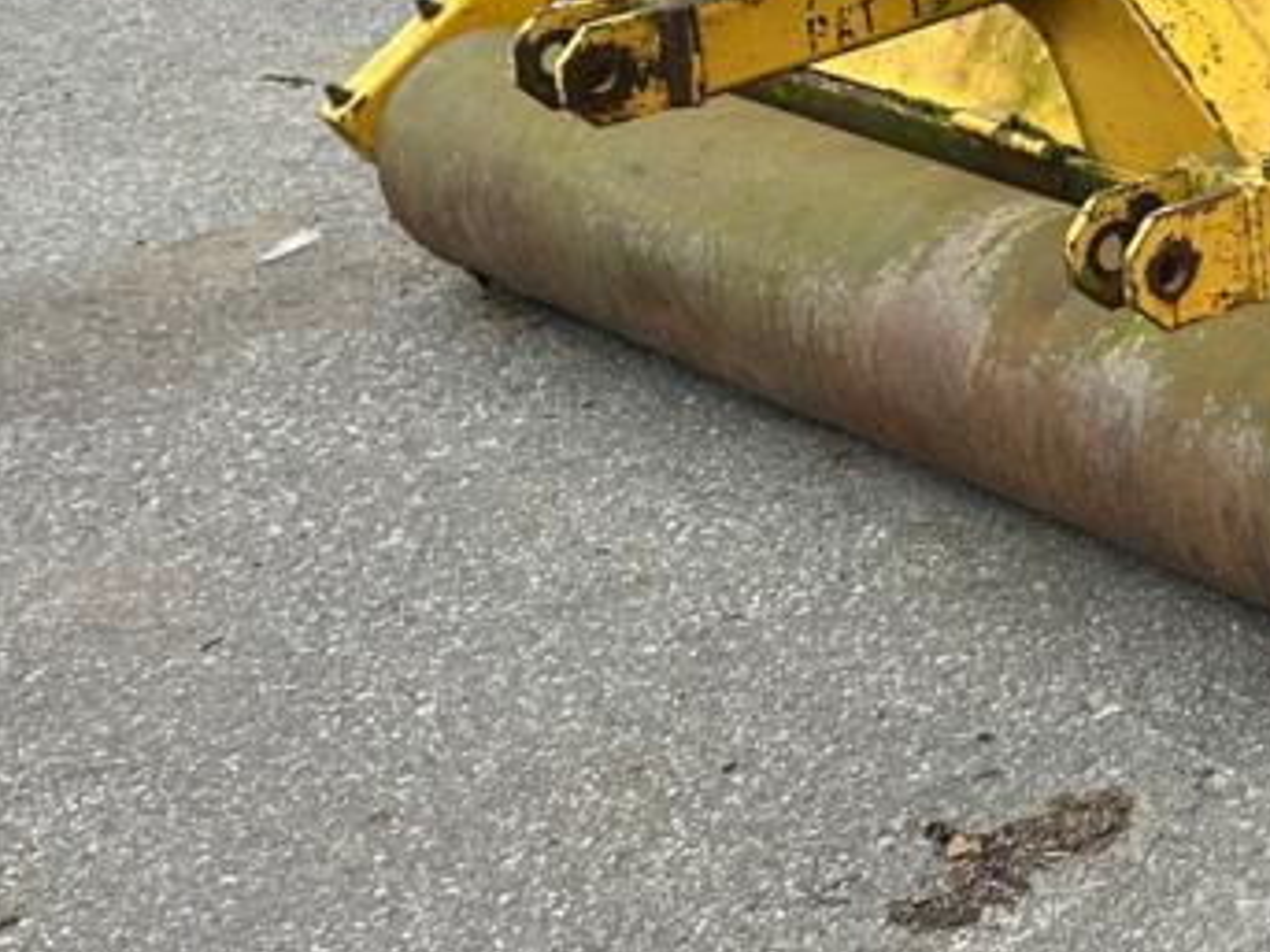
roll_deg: +1.0
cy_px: 178
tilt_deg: -21.0
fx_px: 3081
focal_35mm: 84
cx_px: 1890
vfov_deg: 17.4
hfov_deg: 20.1
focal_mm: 5.7
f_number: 1.5
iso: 50
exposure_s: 1/917
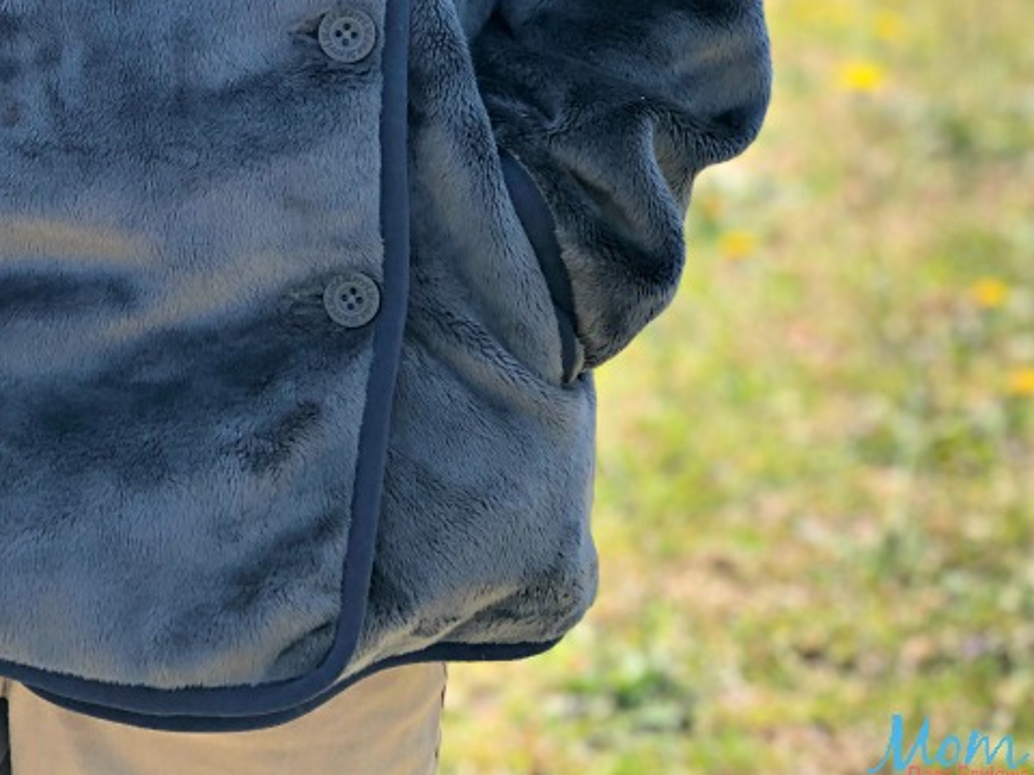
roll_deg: -2.8
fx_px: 3017
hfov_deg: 19.1
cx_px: 129
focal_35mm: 101
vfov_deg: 14.5
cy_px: 112
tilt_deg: -7.1
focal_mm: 6.6
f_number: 2.8
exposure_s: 1/139
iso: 20
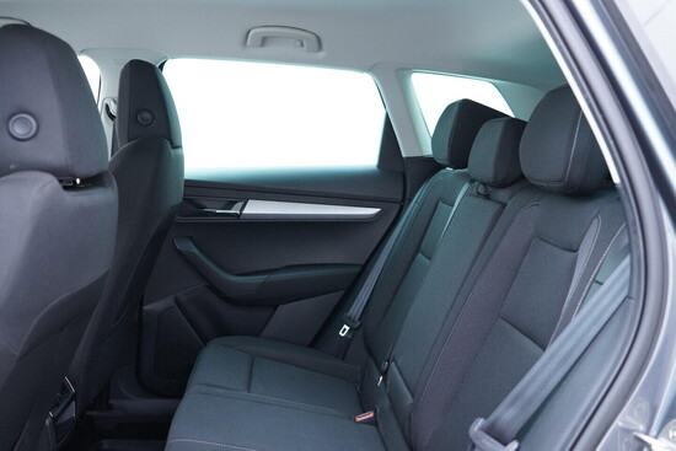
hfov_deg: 53.1
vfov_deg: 36.9
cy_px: 226
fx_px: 676
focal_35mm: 36
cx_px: 338
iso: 640
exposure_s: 1/40
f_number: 2.8
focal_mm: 24
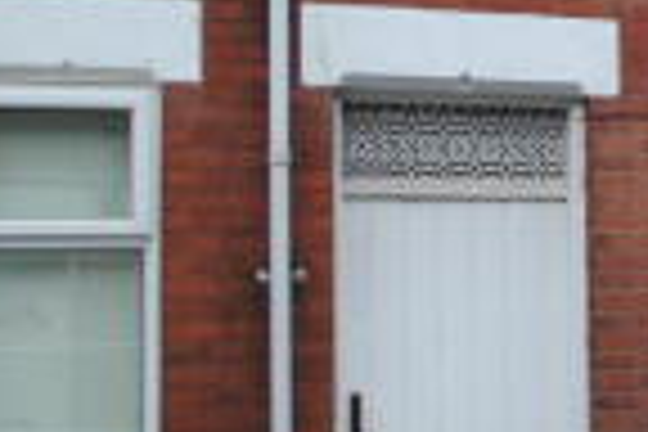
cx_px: 954
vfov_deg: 13.8
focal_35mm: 99
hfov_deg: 18.4
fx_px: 1782
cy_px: 124
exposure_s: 1/100
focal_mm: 20
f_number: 5
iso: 200
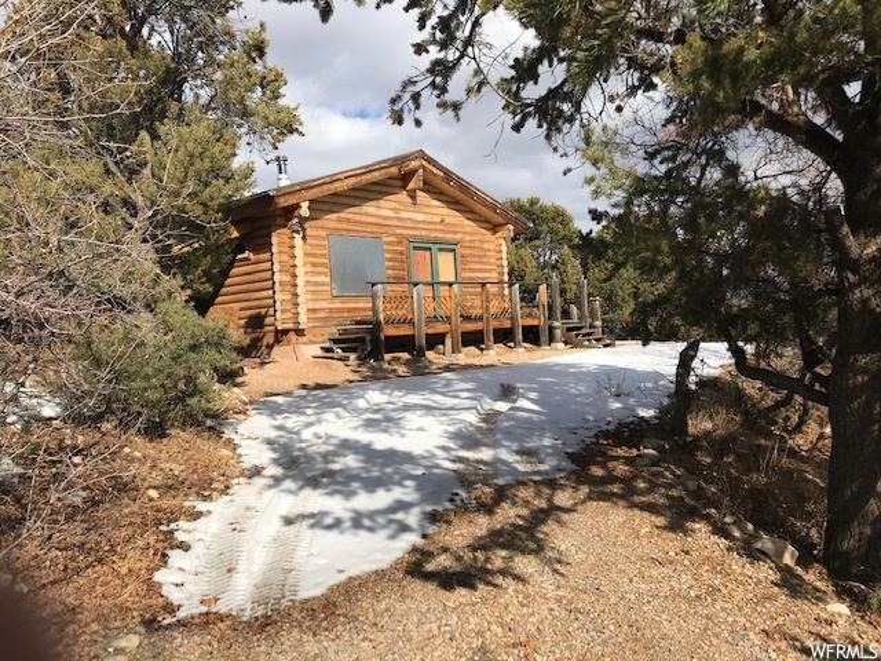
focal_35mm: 28
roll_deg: +3.4
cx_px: 440
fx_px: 713
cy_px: 330
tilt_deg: +0.1
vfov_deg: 49.7
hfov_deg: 63.4
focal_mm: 3.99
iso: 20
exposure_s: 1/3425
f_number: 1.8
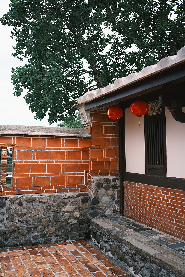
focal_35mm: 35
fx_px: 270
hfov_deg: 37.9
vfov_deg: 54.4
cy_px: 138
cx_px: 92
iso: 200
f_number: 4.5
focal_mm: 35
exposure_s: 1/250
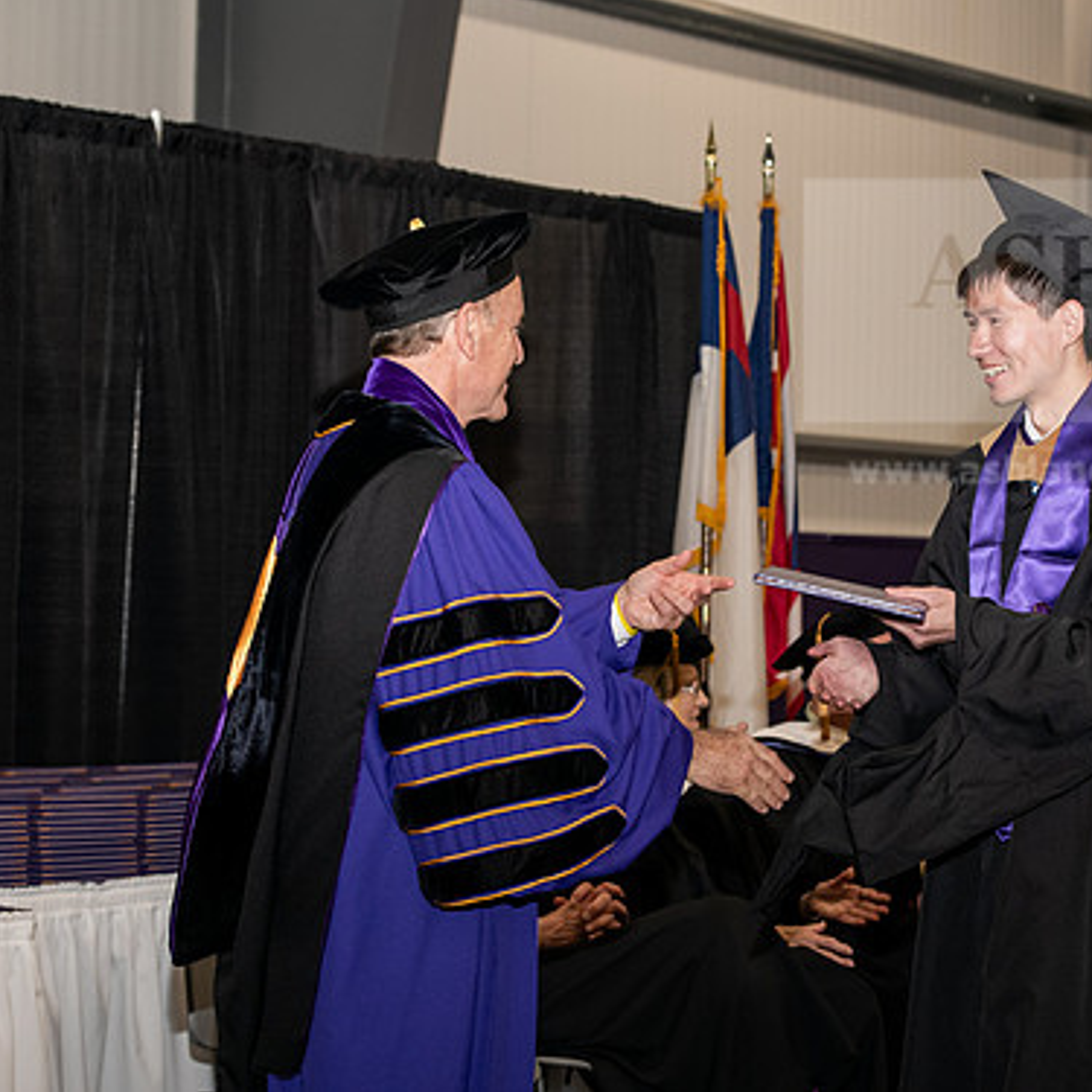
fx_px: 3284
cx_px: 716
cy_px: 531
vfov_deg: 18.9
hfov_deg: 18.8
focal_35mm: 92
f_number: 5.6
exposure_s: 1/200
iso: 1600
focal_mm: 70
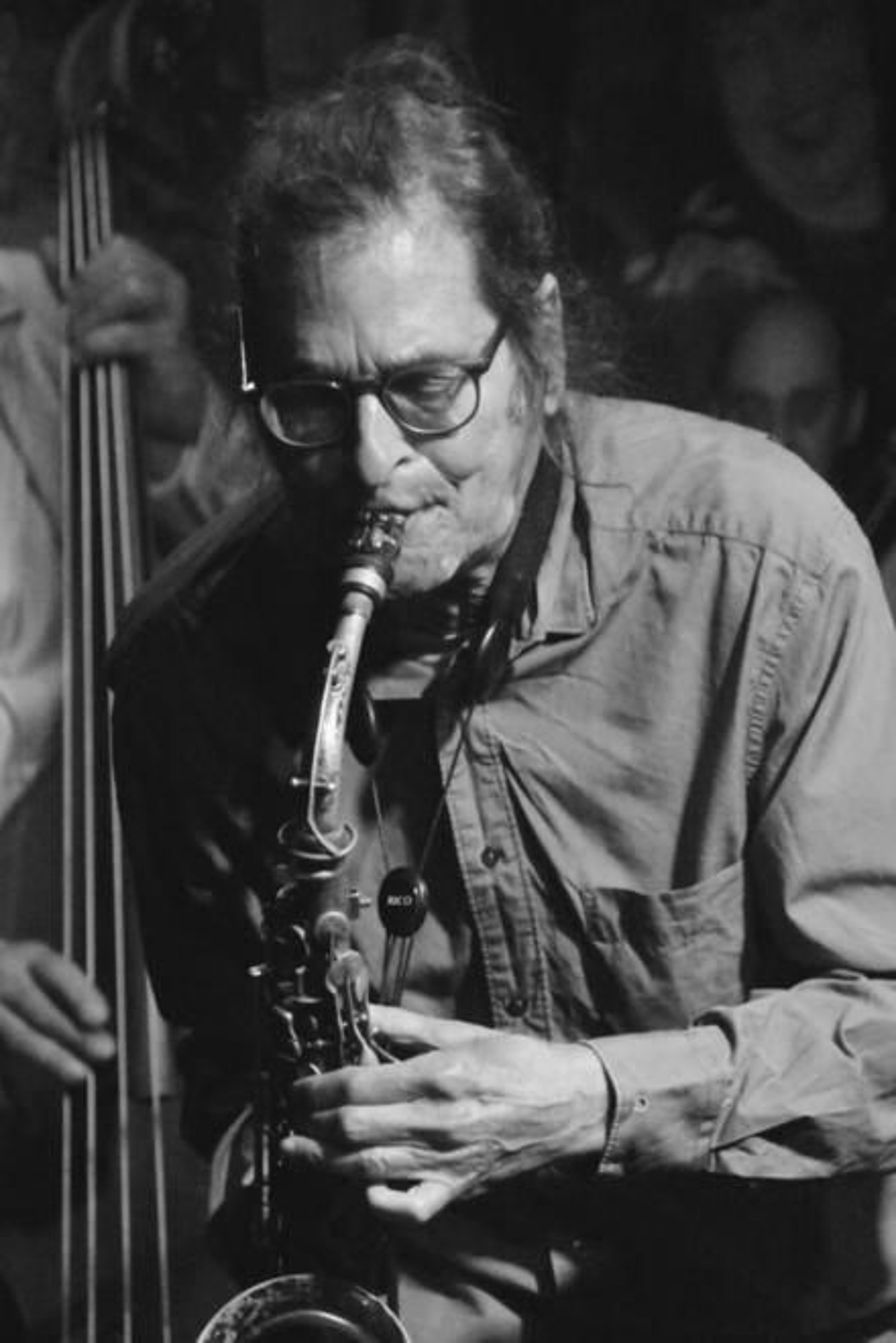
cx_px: 448
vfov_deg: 7.4
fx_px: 10359
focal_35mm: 278
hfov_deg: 5.0
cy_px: 672
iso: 25600
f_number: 6.3
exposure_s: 1/320
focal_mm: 185
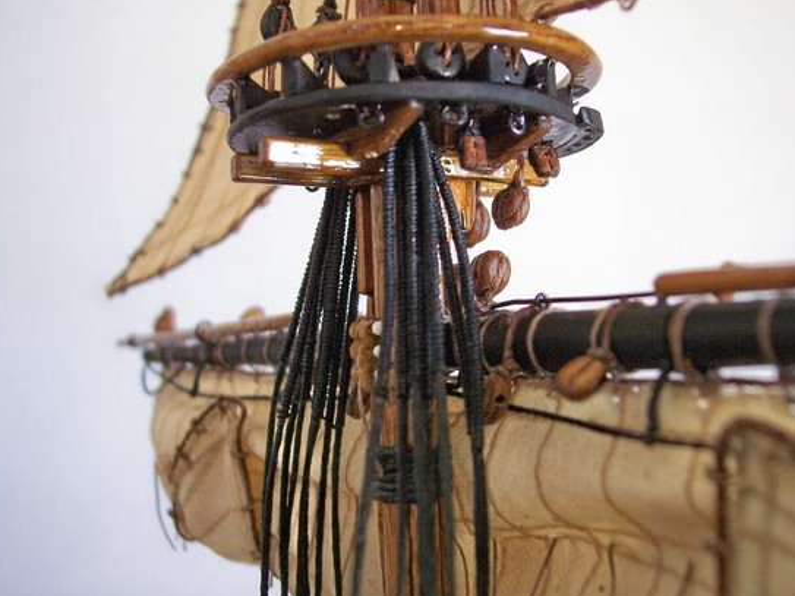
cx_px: 429
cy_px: 253
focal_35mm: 46
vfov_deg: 31.5
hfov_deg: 41.2
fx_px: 1056
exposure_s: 1/30
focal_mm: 8
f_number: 3.4
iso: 200
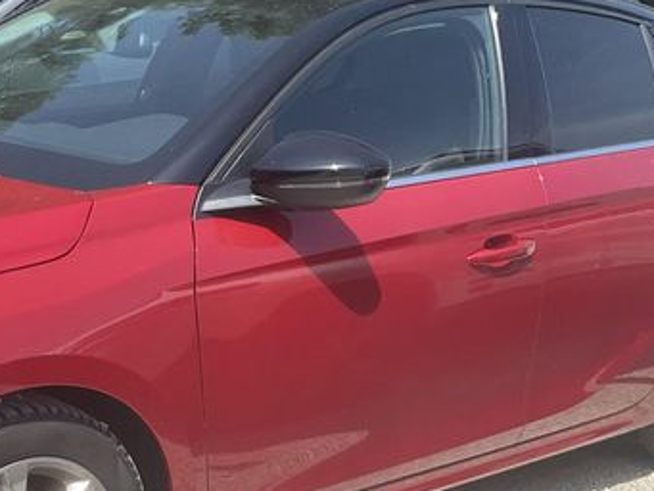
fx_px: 1285
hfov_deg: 28.0
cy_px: 290
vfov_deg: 21.6
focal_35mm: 68
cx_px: 142
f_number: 1.8
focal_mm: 3
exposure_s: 1/1412
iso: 25
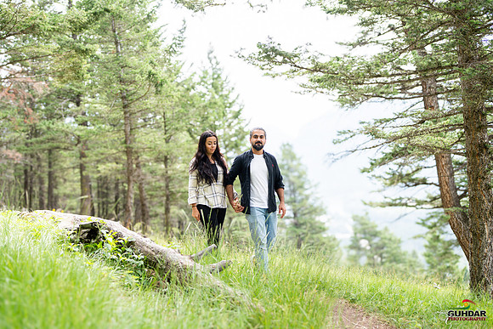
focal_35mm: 35
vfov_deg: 37.9
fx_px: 479
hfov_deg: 54.4
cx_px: 246
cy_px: 164
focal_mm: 35
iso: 200
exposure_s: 1/1600
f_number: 2
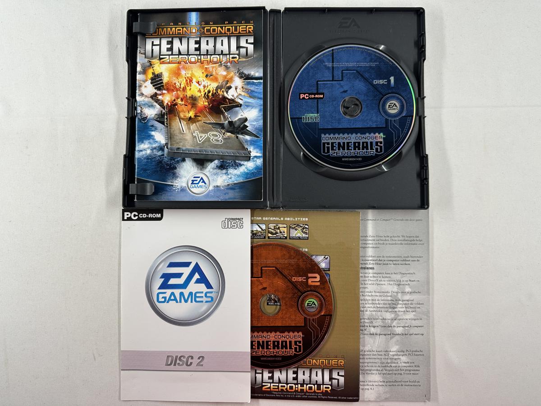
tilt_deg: -86.6
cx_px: 270
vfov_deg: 56.8
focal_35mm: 24
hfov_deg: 71.6
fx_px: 375
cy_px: 203
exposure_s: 1/143
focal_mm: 6.86
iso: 64
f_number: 1.78
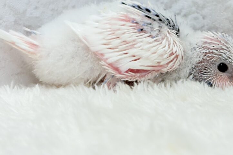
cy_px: 25
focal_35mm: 90
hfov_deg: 22.4
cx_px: 178
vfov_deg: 15.1
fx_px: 583
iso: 64
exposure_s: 1/100
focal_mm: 5.96
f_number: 1.6
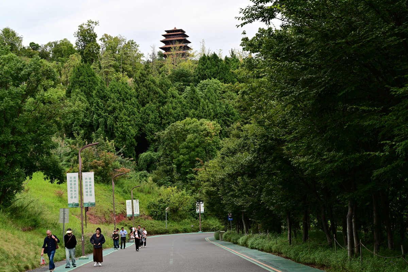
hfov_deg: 35.6
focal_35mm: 56
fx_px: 635
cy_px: 136
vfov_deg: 24.2
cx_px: 204
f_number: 8
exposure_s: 1/50
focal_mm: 56
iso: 100
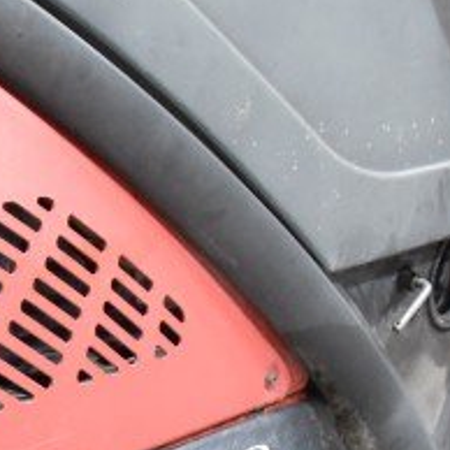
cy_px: 508
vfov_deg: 10.9
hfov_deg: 9.6
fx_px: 2324
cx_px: -684
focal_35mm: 158
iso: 1600
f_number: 4.5
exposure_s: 1/30
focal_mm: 20
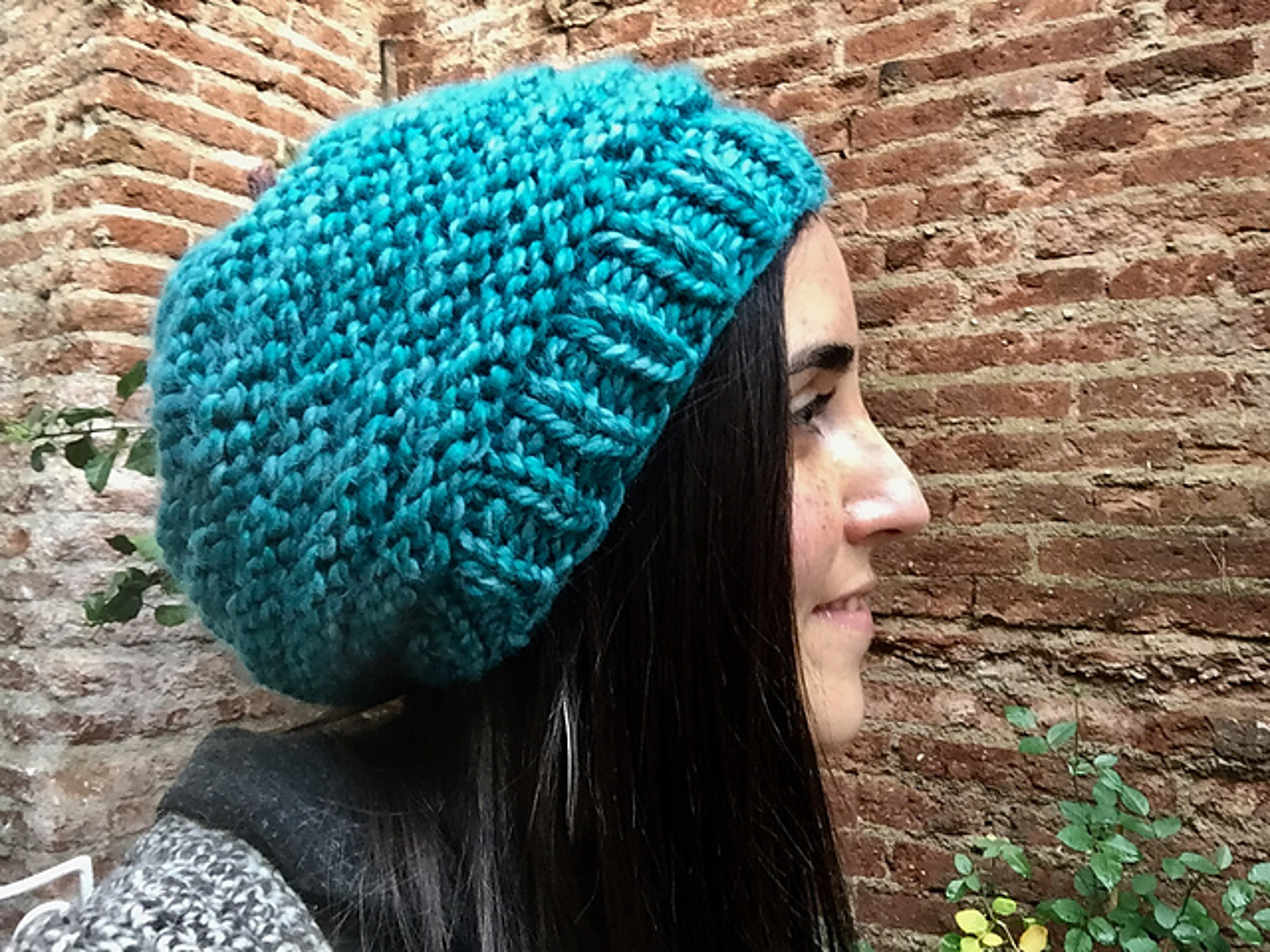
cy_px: 476
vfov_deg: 45.4
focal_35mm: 31
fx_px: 1137
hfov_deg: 58.4
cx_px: 635
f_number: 2.2
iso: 50
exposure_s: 1/33
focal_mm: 2.65
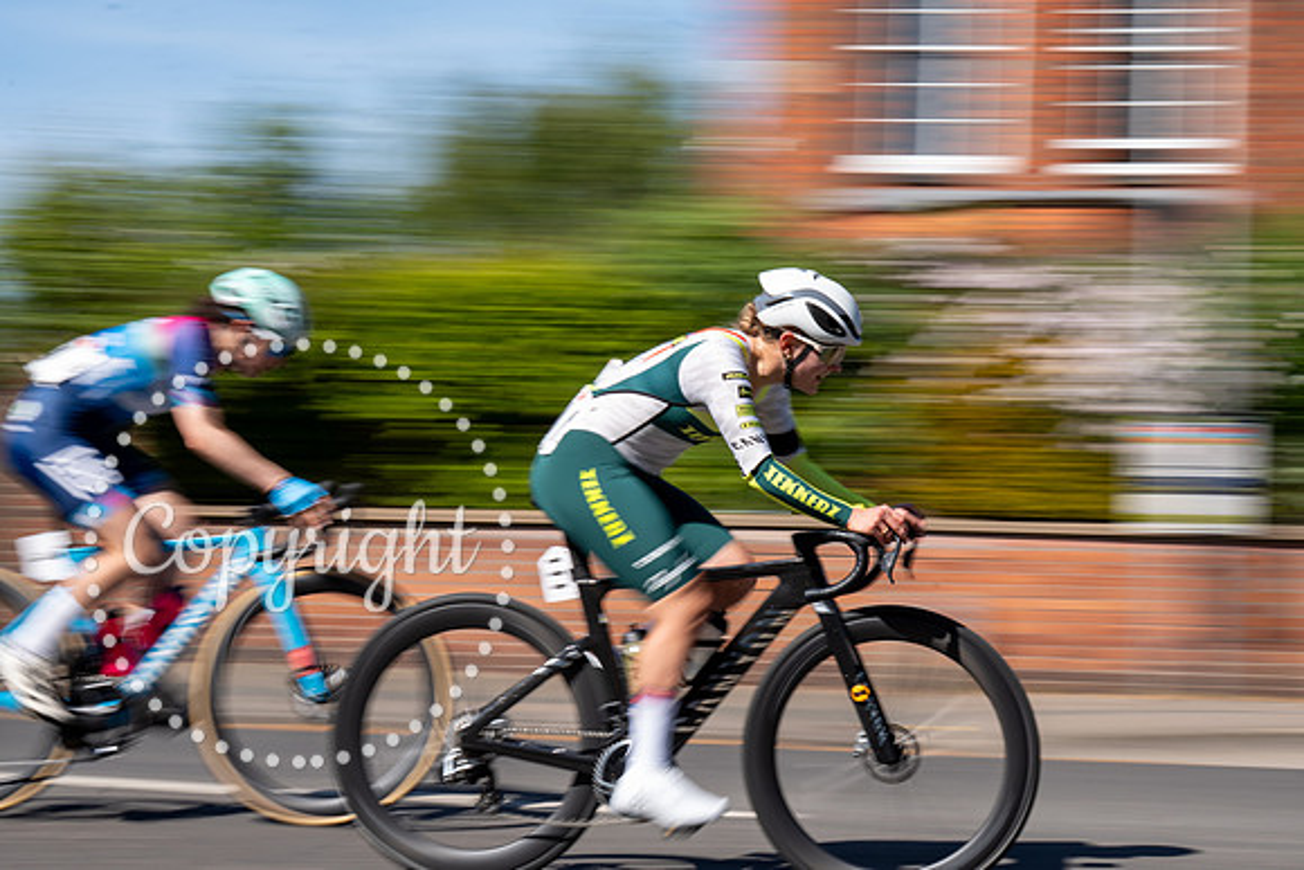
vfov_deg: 17.7
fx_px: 2788
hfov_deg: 26.3
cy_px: 392
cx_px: 717
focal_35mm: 77
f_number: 18
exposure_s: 1/40
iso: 100
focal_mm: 70
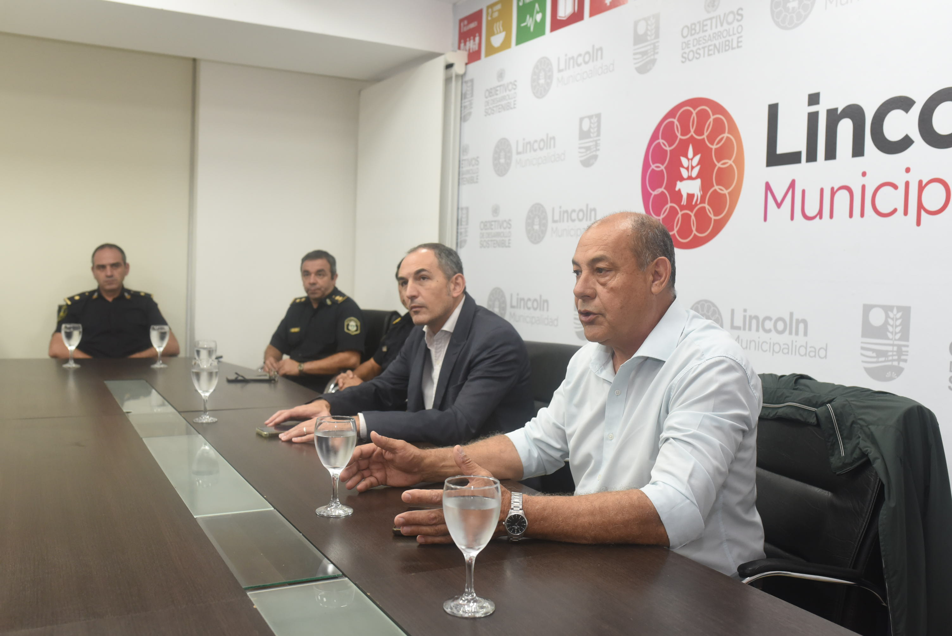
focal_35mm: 35
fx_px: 926
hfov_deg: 54.4
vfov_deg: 37.9
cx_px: 476
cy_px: 318
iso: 2000
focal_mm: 35
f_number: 5.6
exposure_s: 1/200
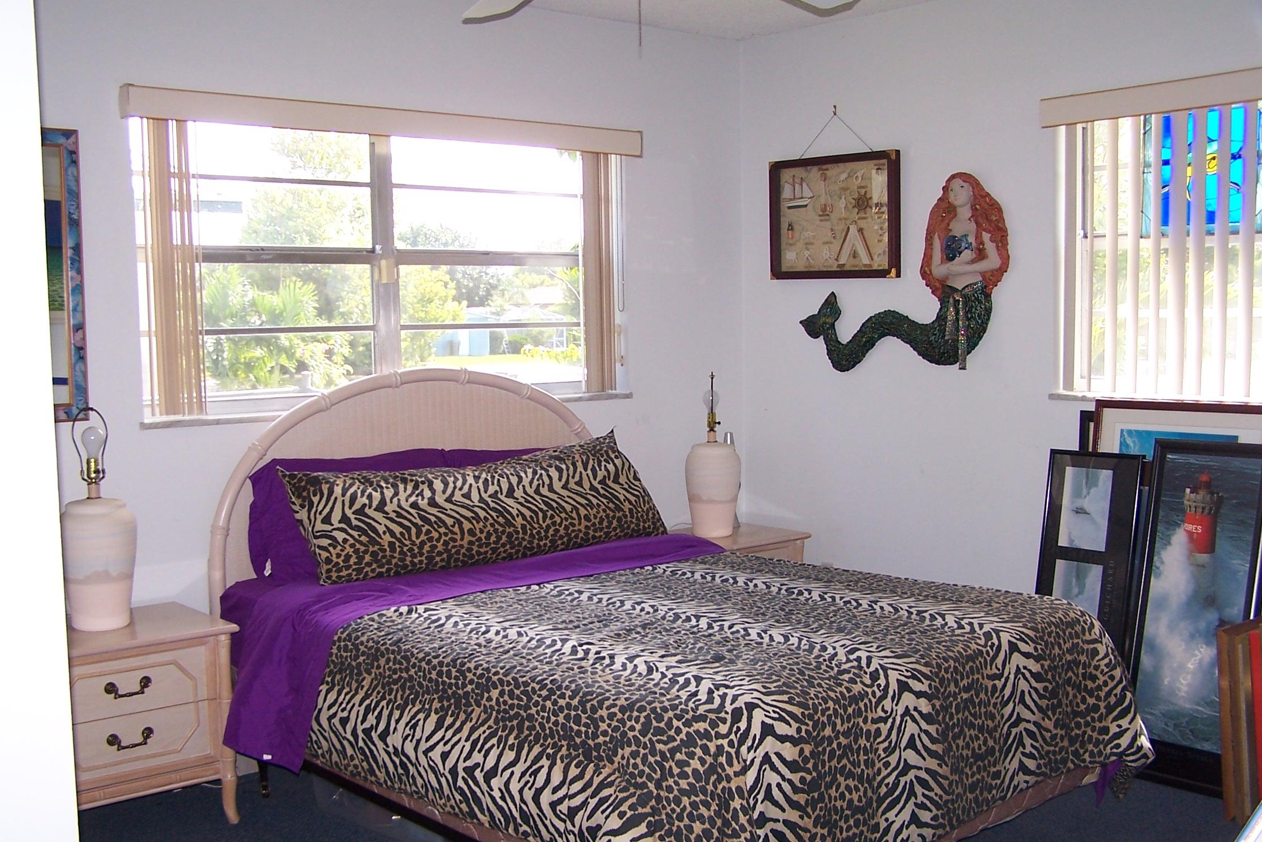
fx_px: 1402
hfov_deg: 48.5
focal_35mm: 40
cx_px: 632
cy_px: 437
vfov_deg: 33.4
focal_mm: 6.3
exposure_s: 1/60
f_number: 2.8
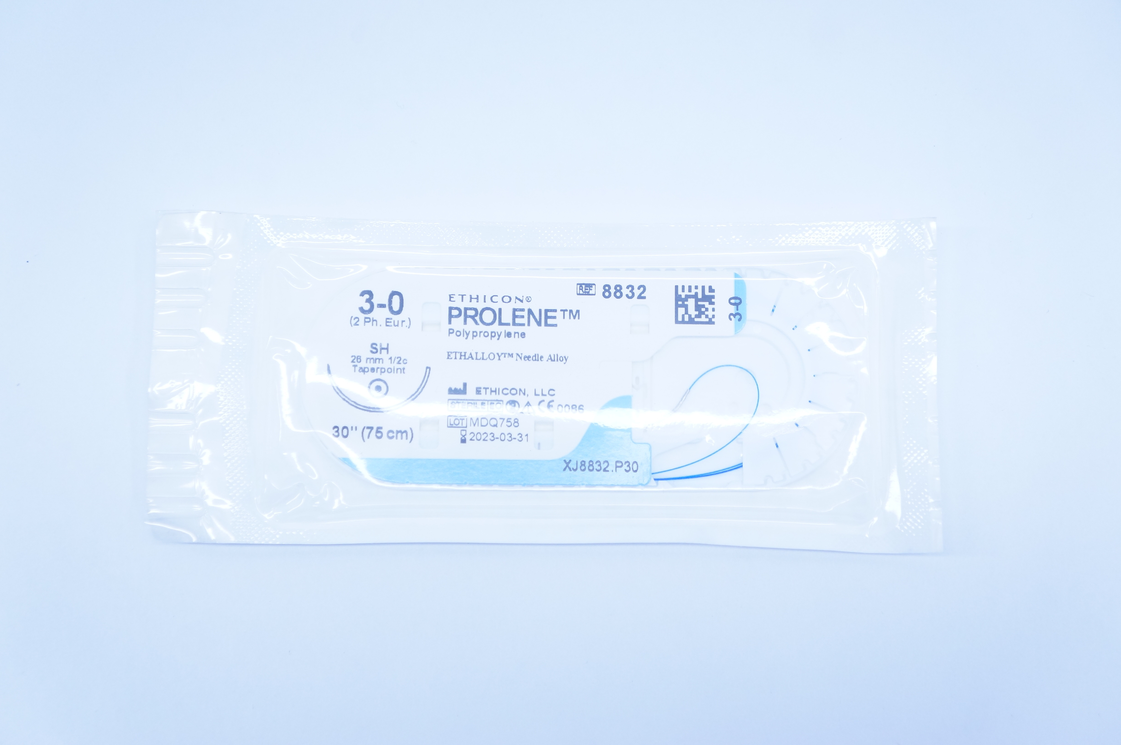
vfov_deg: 23.7
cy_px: 372
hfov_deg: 35.1
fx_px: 1773
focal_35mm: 57
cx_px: 560
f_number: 4.5
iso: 800
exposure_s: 1/250
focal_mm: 38
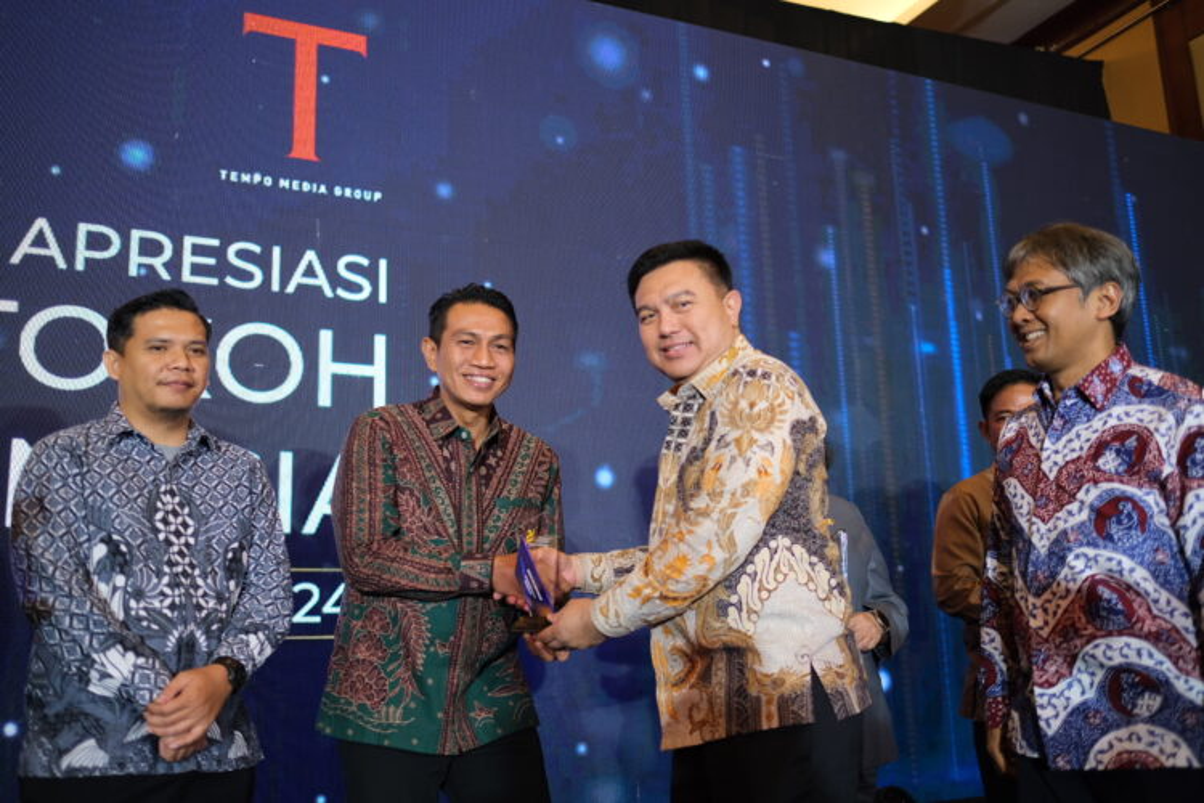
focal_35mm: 35
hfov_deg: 54.4
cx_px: 602
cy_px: 402
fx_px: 1170
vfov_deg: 37.9
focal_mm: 23
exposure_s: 1/100
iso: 400
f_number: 1.4
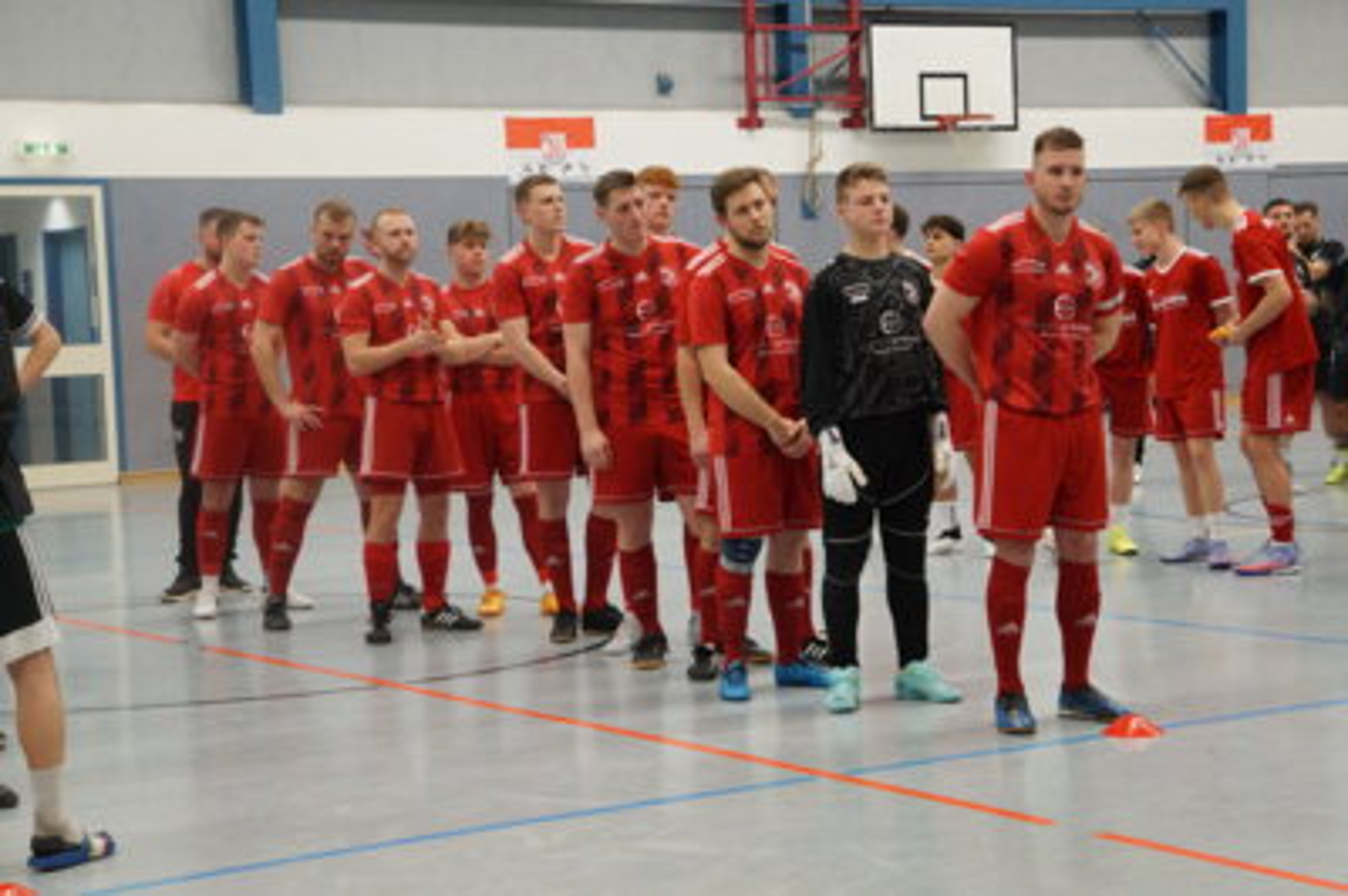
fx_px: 2750
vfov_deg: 18.5
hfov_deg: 27.5
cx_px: 674
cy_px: 448
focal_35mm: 74
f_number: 5
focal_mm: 49
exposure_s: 1/80
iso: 1250
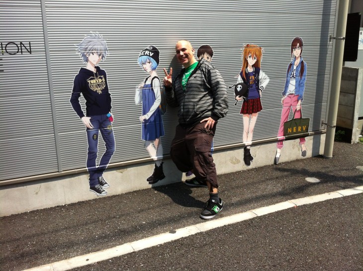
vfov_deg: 40.6
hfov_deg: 52.7
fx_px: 366
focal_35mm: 35
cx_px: 182
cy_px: 136
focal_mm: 3.85
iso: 80
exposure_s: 1/943
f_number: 2.8
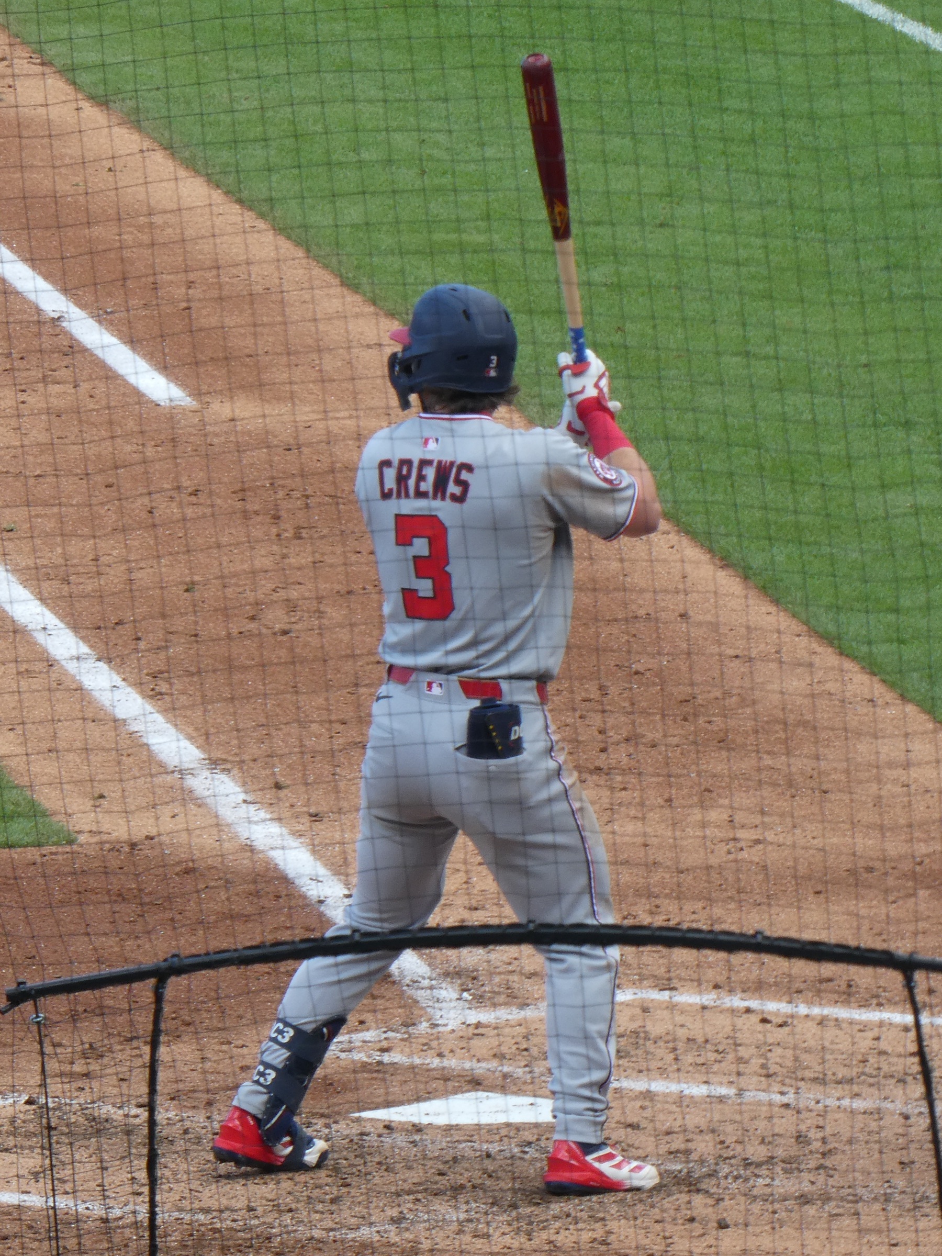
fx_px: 14514
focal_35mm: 400
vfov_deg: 5.0
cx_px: 471
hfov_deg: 3.7
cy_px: 628
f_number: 6
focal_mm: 71.7
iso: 100
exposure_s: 1/100
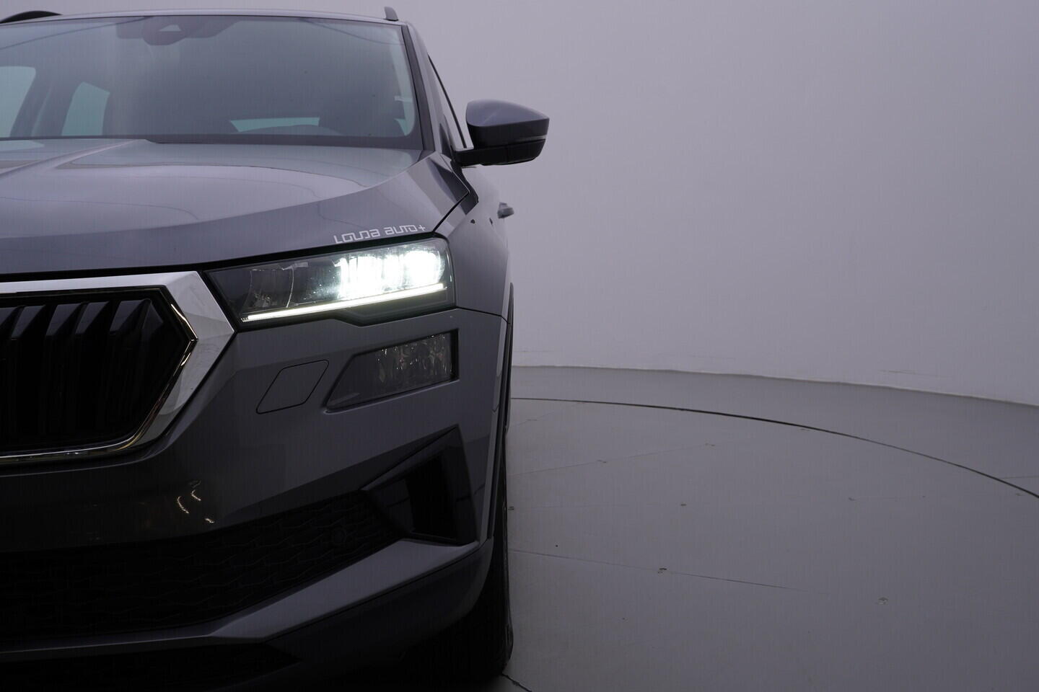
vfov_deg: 36.9
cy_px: 346
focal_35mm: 36
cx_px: 520
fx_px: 1039
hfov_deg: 53.1
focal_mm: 24
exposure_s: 1/125
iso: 125
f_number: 5.6
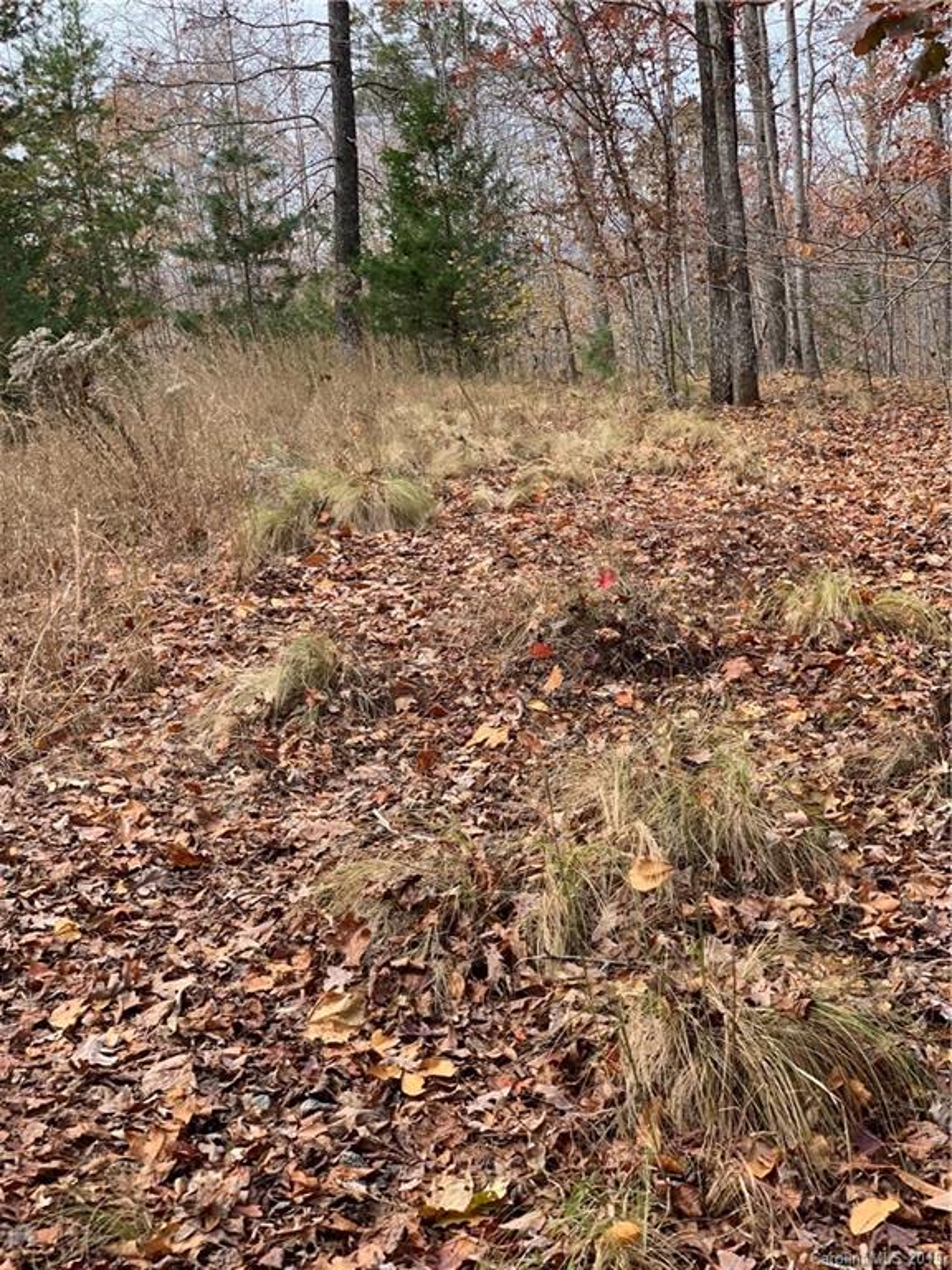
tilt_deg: -8.9
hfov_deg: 28.0
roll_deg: +5.1
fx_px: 1907
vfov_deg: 36.8
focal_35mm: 52
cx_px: 476
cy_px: 635
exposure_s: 1/113
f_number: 2.4
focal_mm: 6
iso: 16
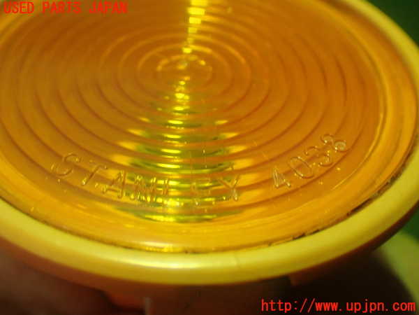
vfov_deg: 25.2
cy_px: 158
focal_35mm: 58
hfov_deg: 33.2
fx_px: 702
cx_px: 210
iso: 800
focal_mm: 10.35
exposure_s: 1/40
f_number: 3.5
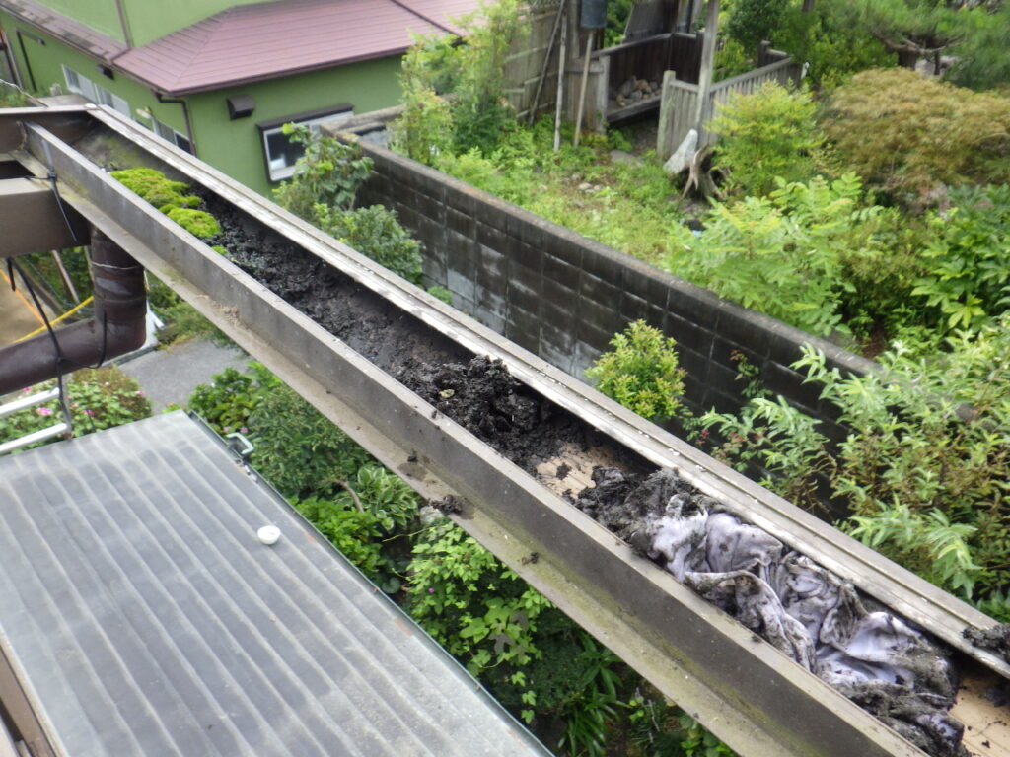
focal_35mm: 28
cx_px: 505
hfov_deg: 63.4
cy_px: 378
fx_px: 817
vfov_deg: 49.7
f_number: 4.2
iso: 125
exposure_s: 1/250
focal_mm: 5
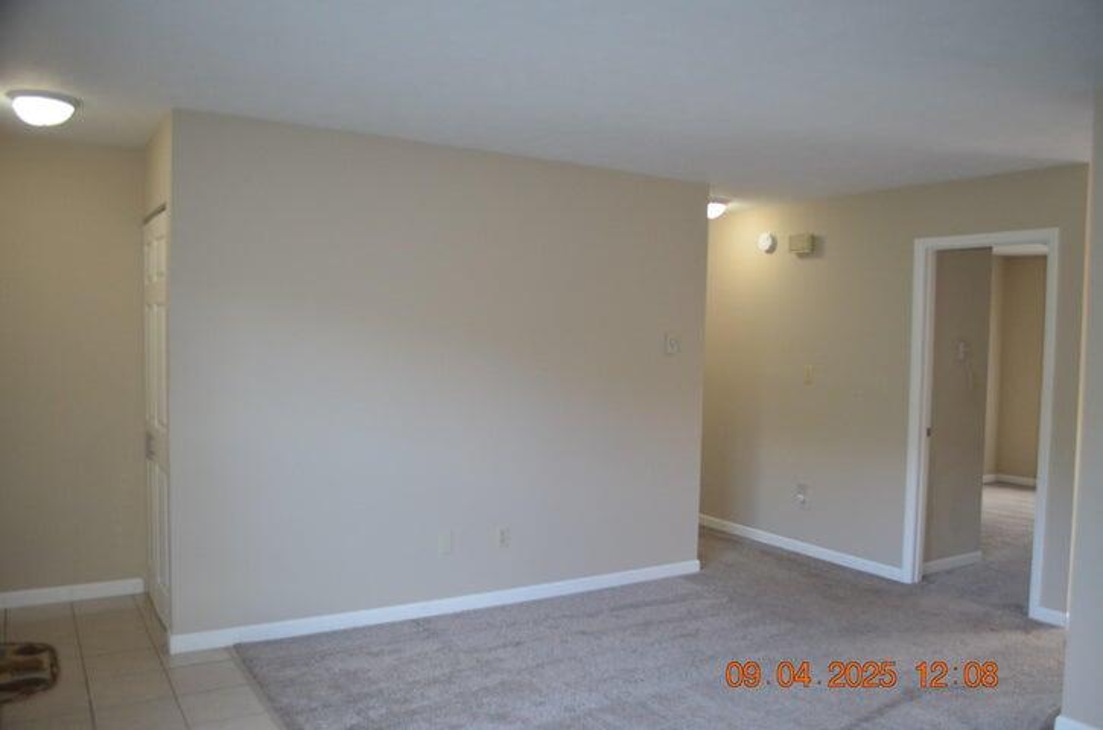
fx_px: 825
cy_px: 365
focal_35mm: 27
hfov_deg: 67.5
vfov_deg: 47.7
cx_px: 552
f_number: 3.5
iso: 1400
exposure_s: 1/60
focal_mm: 18
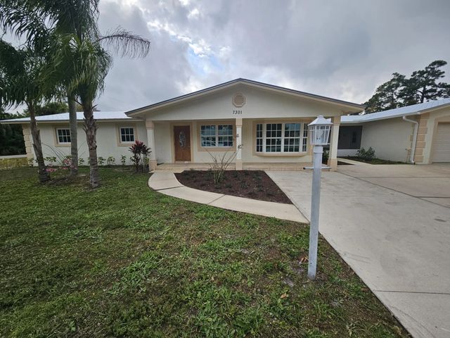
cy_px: 169
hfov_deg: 106.2
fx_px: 169
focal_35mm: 13
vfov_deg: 89.9
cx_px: 225
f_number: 2.2
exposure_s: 1/1946
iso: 50
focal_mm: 2.2
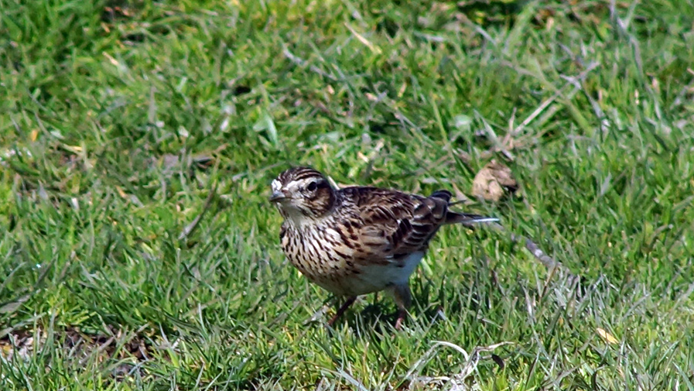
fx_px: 11596
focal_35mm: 630
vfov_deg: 1.9
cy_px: 214
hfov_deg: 3.4
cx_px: 347
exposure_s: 1/1000
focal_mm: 400
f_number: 8
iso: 400
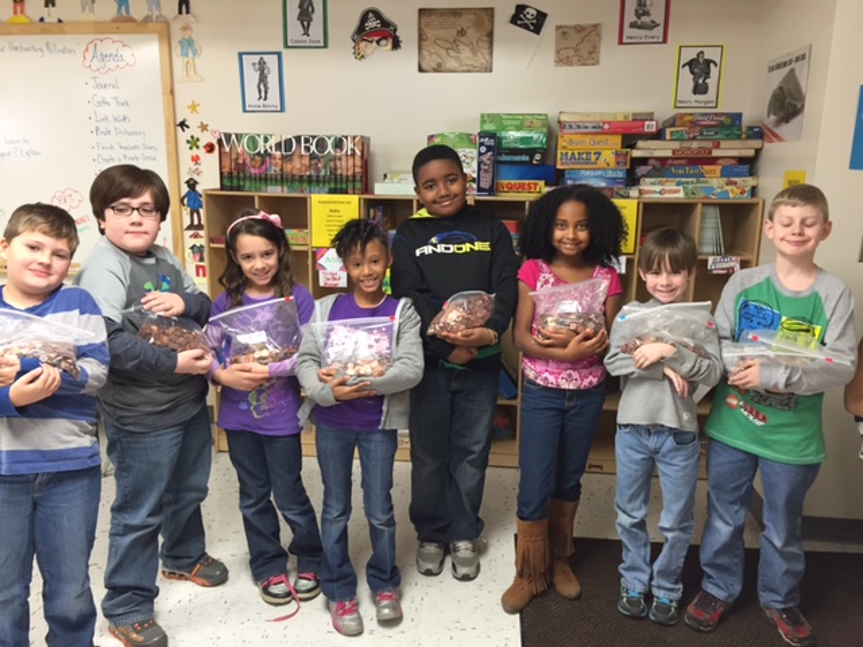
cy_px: 324
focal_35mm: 29
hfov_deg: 61.7
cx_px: 432
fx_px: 723
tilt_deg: -12.4
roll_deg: -0.4
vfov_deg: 48.2
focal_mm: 4.15
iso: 80
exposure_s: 1/30
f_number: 2.2
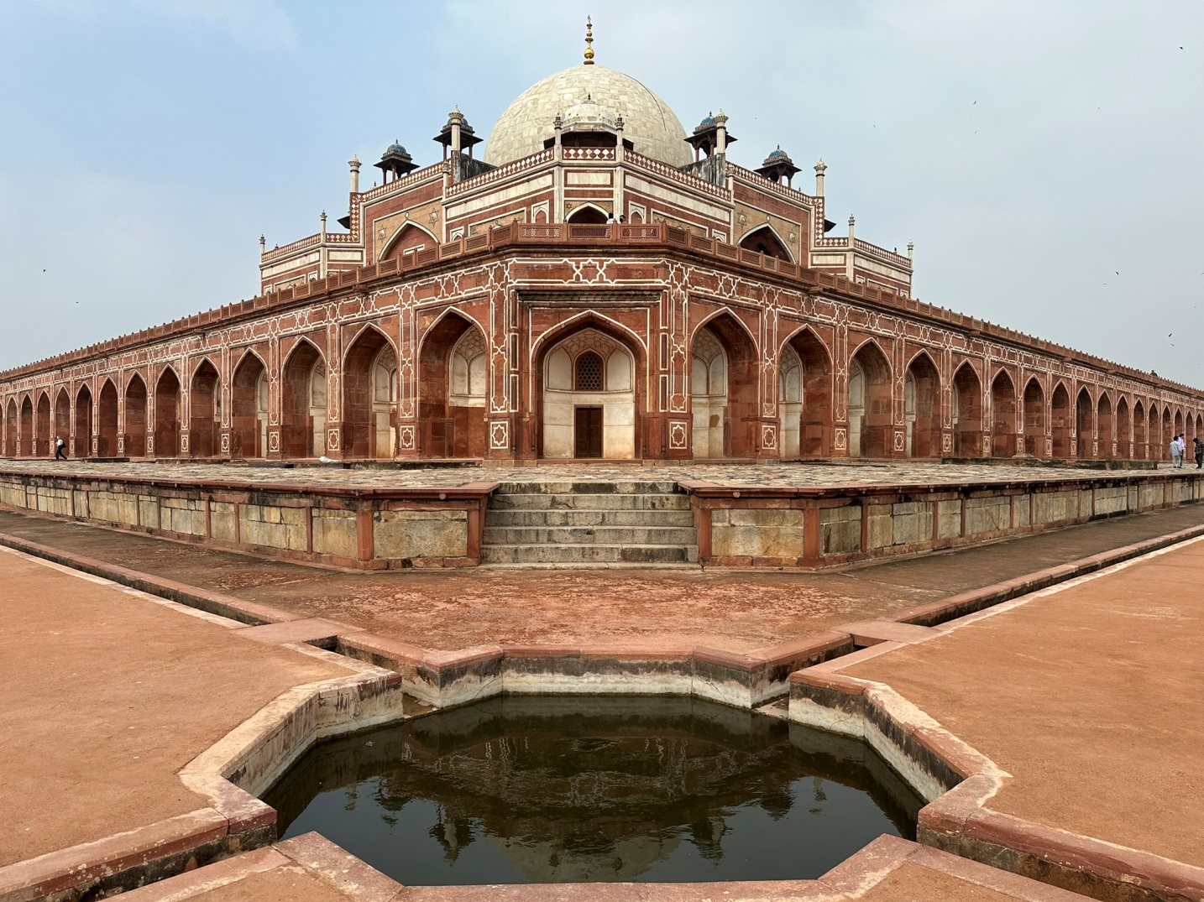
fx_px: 835
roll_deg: -0.2
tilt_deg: +0.9
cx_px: 602
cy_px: 451
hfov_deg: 71.6
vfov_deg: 56.8
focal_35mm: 24
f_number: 1.78
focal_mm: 6.86
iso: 80
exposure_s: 1/4348
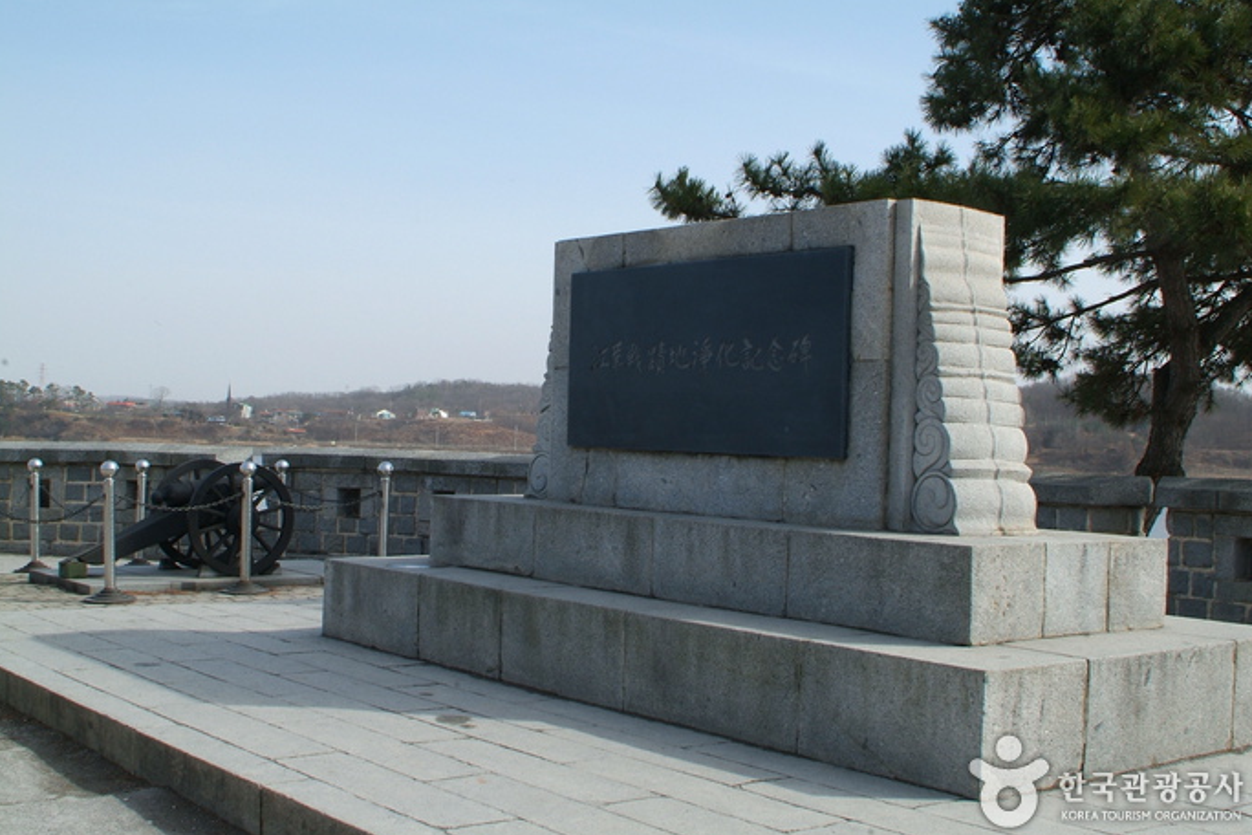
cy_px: 425
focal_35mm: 43
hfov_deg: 45.4
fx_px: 1495
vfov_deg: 31.2
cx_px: 631
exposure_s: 1/350
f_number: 9.5
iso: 400
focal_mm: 28
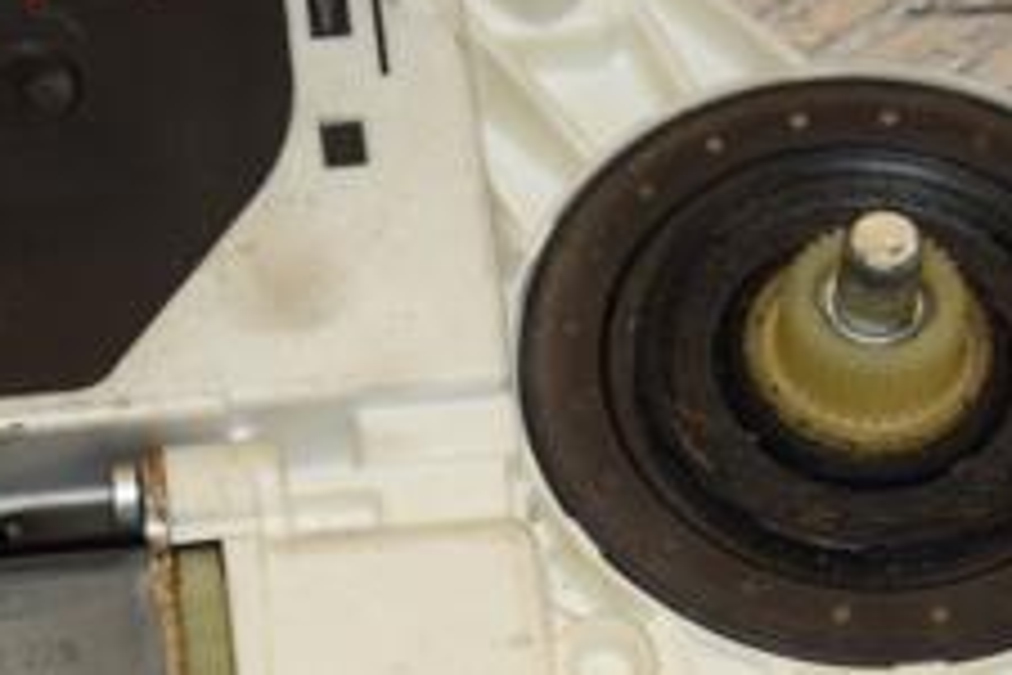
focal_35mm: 208
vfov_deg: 6.6
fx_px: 5847
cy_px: 374
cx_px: 256
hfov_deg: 9.9
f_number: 10
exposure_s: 1/200
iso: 800
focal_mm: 52
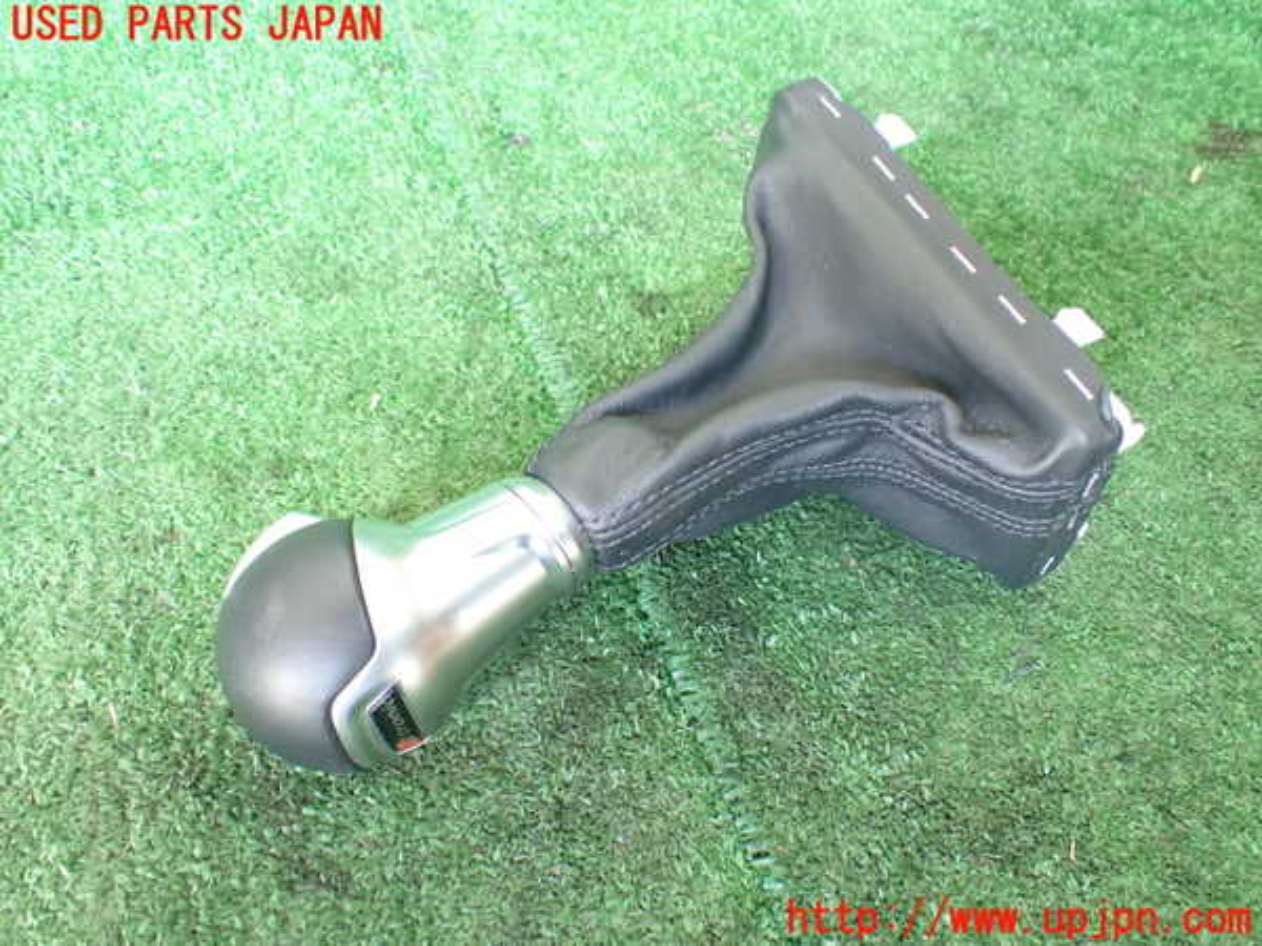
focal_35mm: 30
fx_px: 1094
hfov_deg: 60.0
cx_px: 631
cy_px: 473
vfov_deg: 46.8
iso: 800
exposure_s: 1/50
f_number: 2.3
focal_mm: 5.4
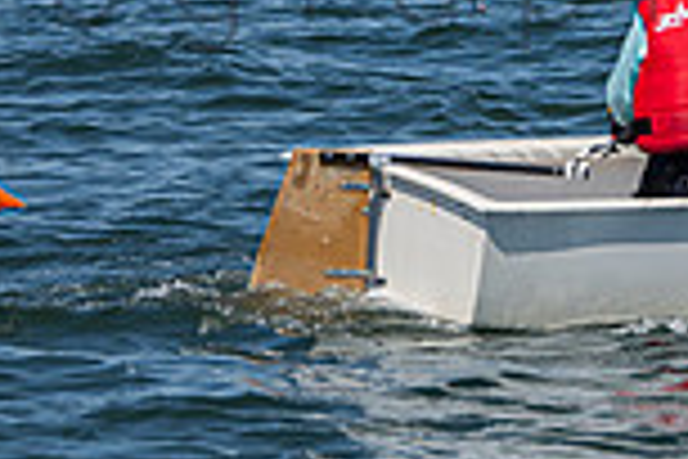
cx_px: 764
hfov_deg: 3.5
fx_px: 11198
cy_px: -221
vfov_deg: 2.3
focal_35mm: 586
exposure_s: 1/1000
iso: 250
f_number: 7.1
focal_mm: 130
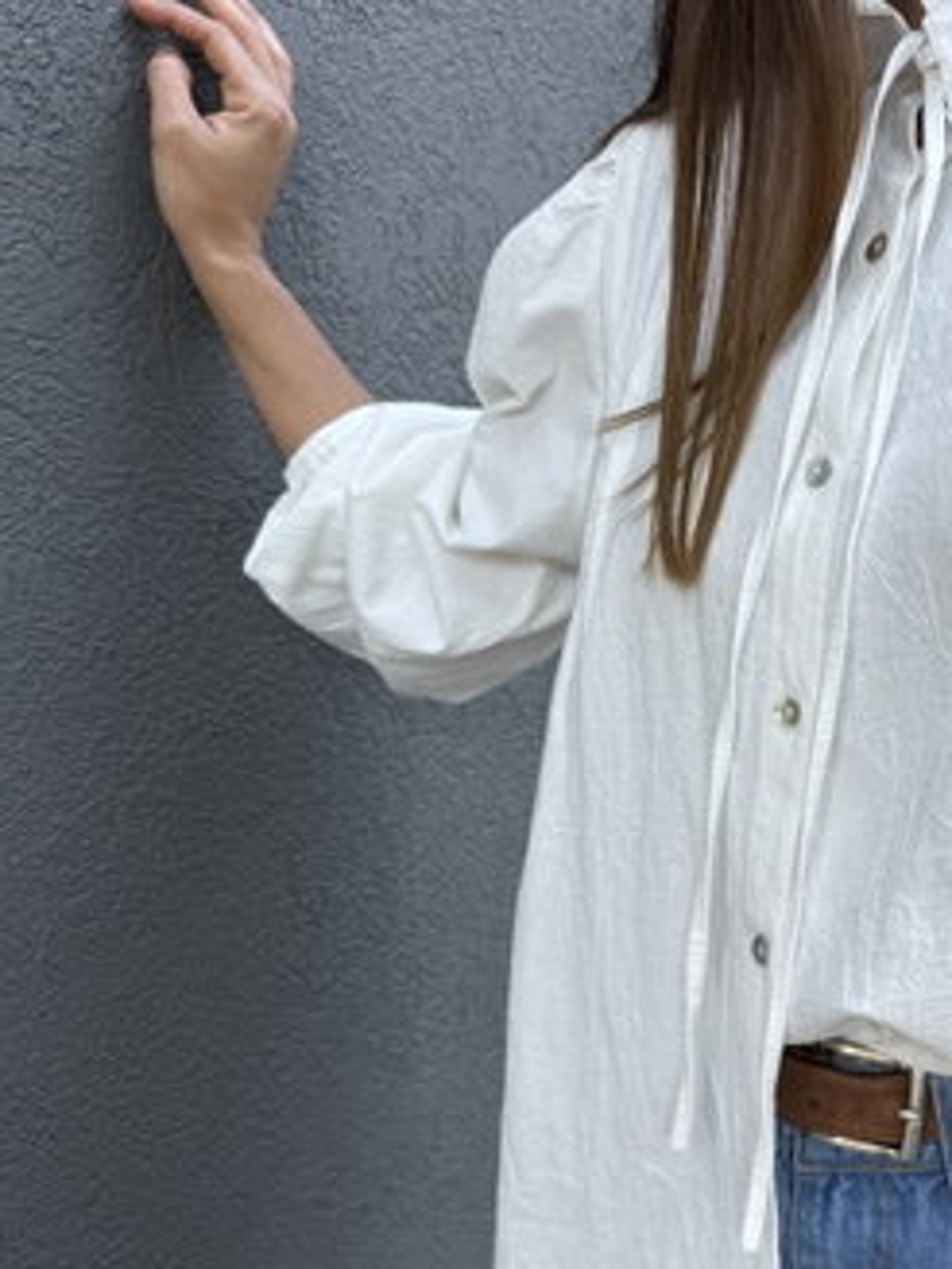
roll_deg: -2.4
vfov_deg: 47.7
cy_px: 722
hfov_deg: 36.0
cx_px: 708
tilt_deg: -12.1
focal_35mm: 39
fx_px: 1430
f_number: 1.78
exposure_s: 1/177
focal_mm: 6.76
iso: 64
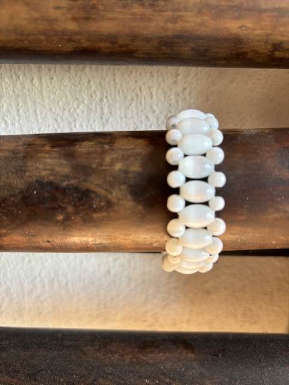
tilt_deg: -23.6
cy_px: 192
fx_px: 289
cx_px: 144
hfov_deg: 53.1
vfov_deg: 67.3
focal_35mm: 26
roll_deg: -1.7
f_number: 1.6
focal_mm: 5.96
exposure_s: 1/121
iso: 80
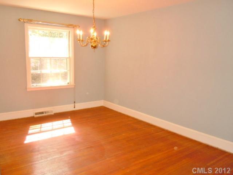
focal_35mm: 30
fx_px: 202
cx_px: 116
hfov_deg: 60.0
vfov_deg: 46.8
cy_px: 88
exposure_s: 1/50
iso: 400
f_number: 3.5
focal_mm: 5.4
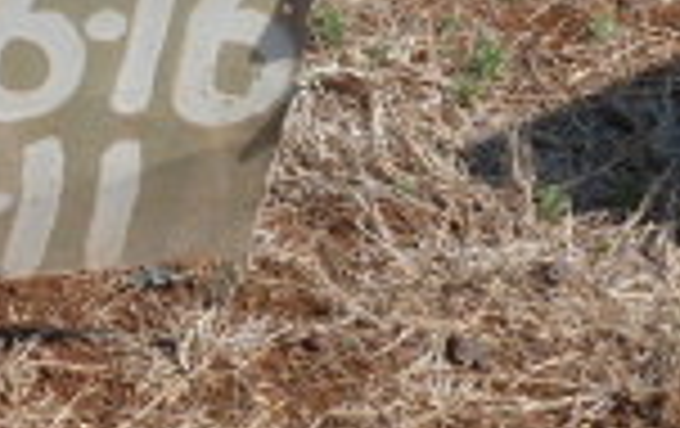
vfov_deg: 11.6
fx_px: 2079
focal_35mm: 112
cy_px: -59
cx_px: -234
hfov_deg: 17.3
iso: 80
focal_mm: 4.1
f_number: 4.5
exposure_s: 1/400
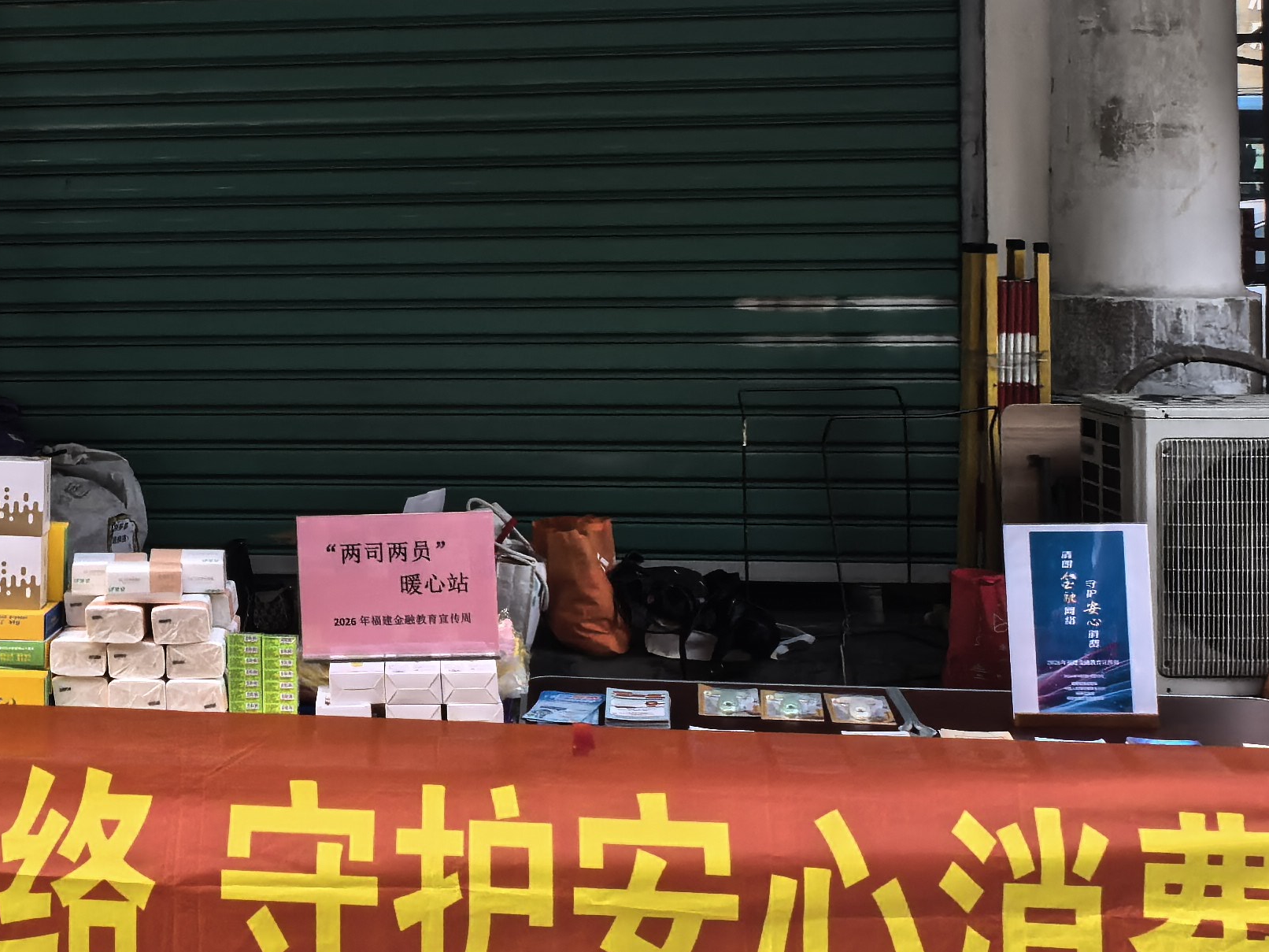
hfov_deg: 30.4
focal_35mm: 61
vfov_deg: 23.7
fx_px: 2236
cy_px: 202
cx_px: 154
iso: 250
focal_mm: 5.75
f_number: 4
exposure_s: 1/100
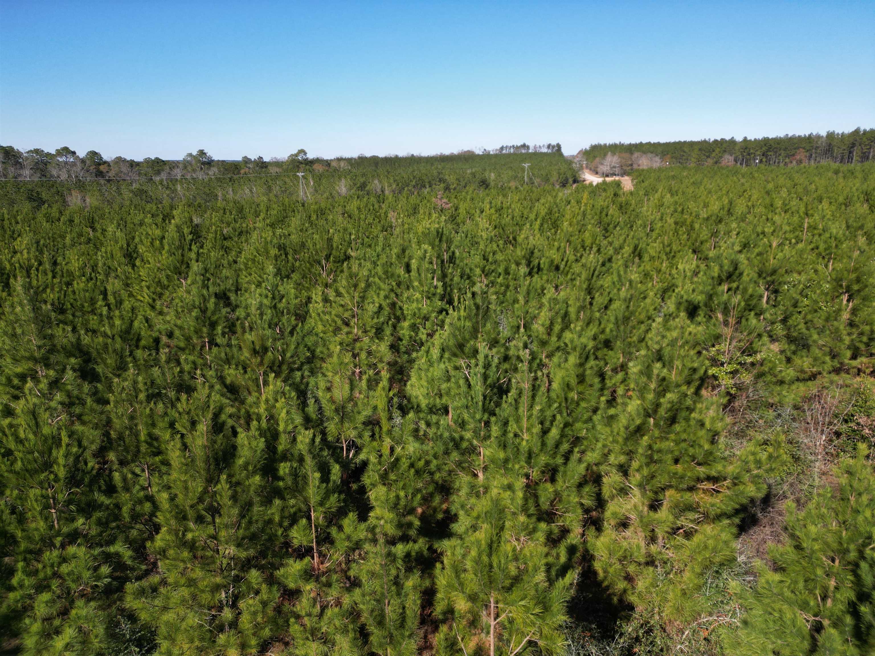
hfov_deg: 71.6
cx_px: 438
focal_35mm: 24
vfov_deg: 56.8
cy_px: 328
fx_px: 607
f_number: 1.7
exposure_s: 1/2500
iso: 130
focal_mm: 6.72
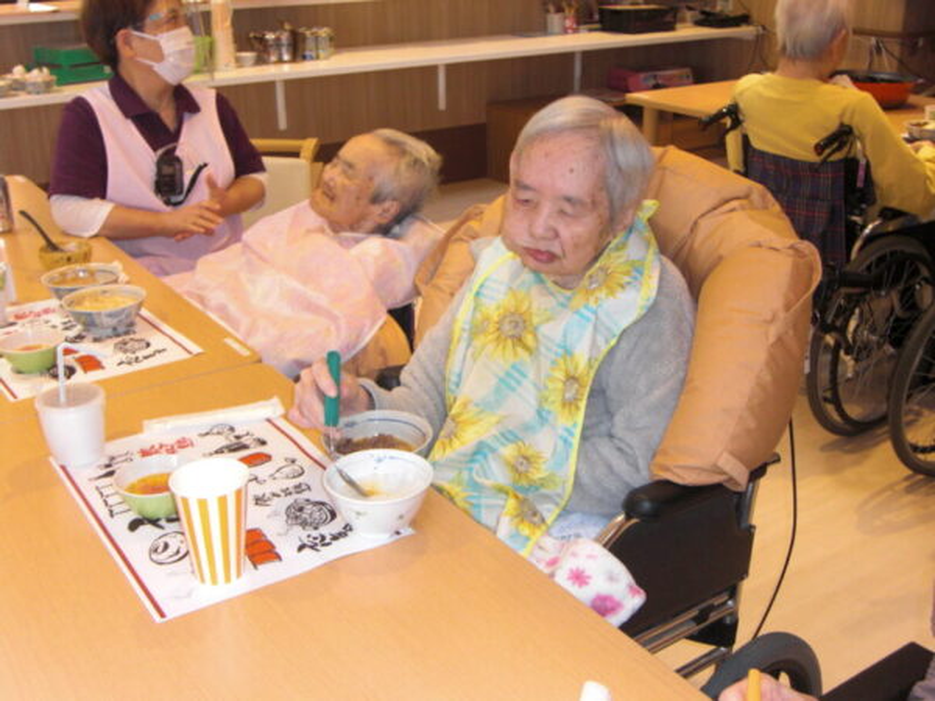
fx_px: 1053
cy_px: 350
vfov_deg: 36.8
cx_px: 468
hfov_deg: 47.9
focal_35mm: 39
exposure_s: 1/80
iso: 200
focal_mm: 6.9
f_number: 3
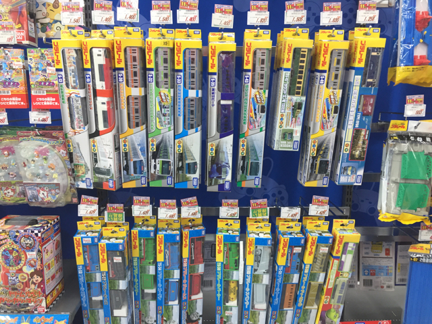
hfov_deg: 61.7
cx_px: 216
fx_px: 362
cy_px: 162
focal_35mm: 29
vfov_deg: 48.2
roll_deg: +0.9
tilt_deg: -10.7
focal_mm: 4.15
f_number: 2.2
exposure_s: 1/30
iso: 64
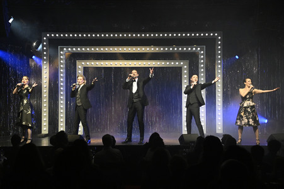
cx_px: 142
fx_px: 355
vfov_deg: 29.8
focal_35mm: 45
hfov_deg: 43.6
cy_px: 94
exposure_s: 1/320
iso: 8000
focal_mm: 45
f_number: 5
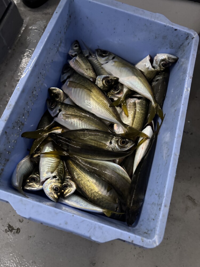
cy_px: 134
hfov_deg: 56.8
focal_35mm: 24
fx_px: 185
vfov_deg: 71.6
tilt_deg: -72.2
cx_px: 100
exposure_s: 1/32
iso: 1000
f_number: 1.78
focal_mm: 6.76
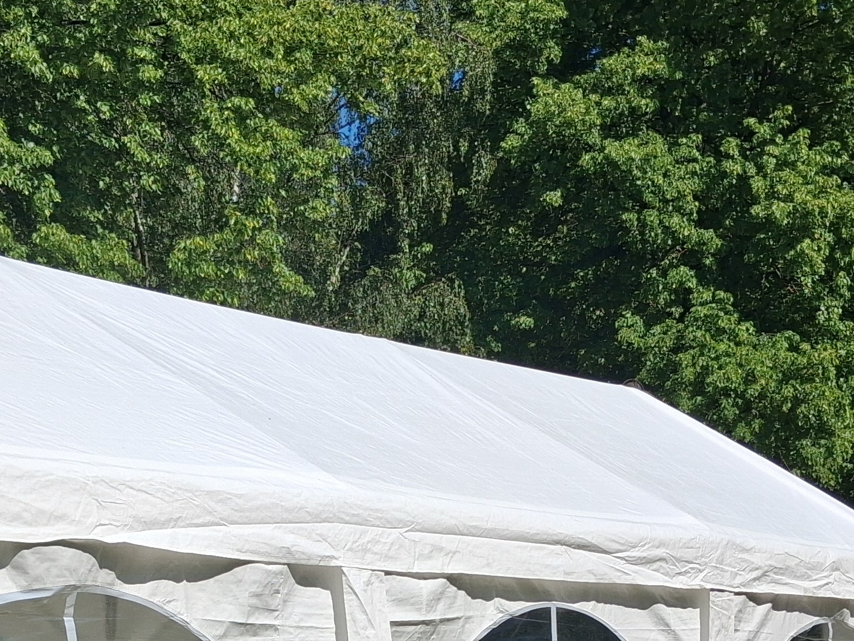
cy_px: 806
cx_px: 291
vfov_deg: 19.1
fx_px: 1777
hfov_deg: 26.9
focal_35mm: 72
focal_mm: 4
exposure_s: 1/1222
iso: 25
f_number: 1.8
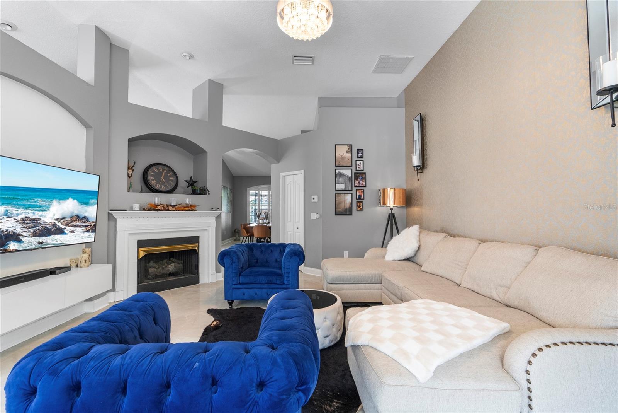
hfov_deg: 96.7
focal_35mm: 16
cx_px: 309
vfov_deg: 73.8
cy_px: 206
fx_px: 275
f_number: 8
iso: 640
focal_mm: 16
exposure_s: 1
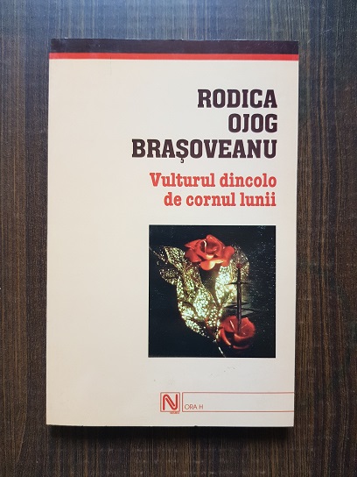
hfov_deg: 53.1
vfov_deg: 67.3
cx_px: 178
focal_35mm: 26
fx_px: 358
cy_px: 238
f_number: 1.7
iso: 500
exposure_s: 1/60
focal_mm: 4.3
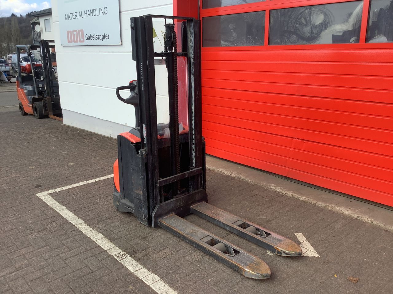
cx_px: 196
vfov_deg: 45.4
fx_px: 352
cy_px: 147
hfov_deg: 58.4
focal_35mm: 31
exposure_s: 1/259
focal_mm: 3.3
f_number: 2.4
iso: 25
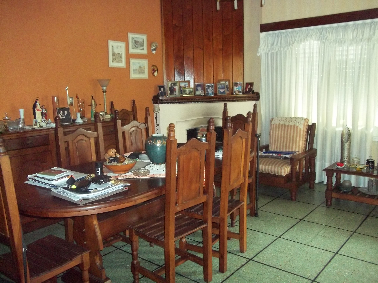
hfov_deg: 56.8
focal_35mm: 32
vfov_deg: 44.2
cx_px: 189
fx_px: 349
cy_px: 142
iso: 400
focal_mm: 5.7
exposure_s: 1/30
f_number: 2.9
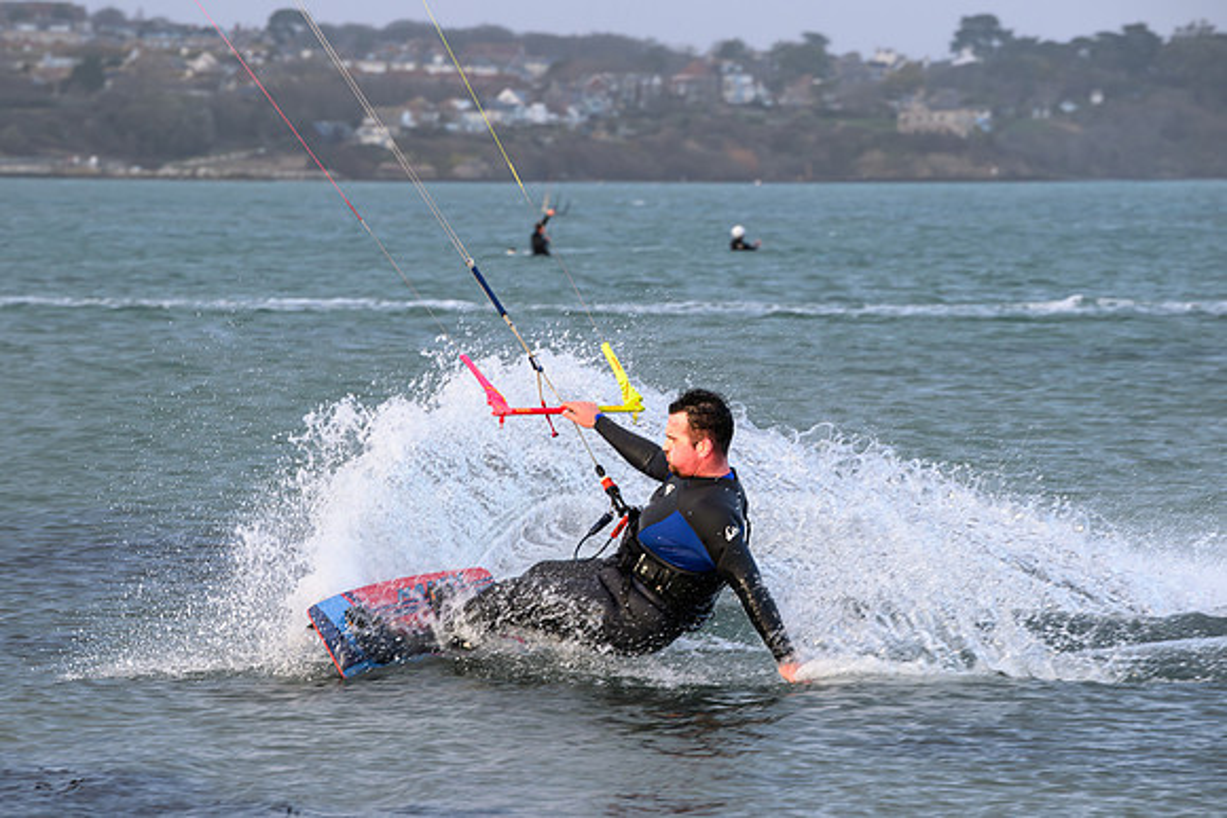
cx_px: 614
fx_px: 7566
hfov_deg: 9.3
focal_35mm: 222
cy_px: 409
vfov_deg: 6.2
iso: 100
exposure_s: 1/400
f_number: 8
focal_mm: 200
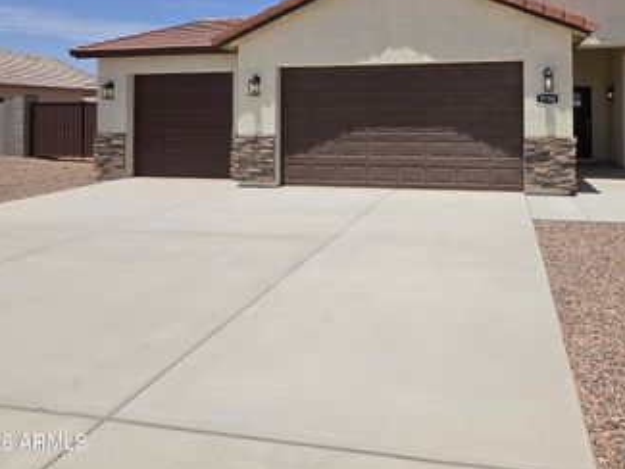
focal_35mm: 20
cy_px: 114
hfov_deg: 77.3
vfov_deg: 62.1
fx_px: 361
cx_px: 446
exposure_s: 1/2060
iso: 25
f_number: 2.2
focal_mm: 1.7
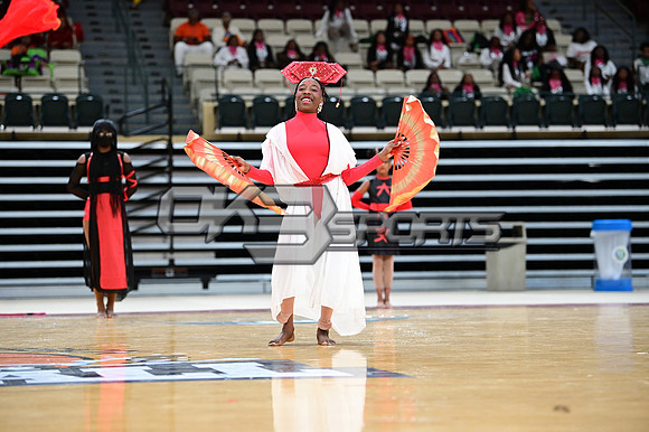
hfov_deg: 17.7
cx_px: 324
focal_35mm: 116
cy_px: 216
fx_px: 2090
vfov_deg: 11.8
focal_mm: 116
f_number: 3.2
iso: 6400
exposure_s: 1/1000
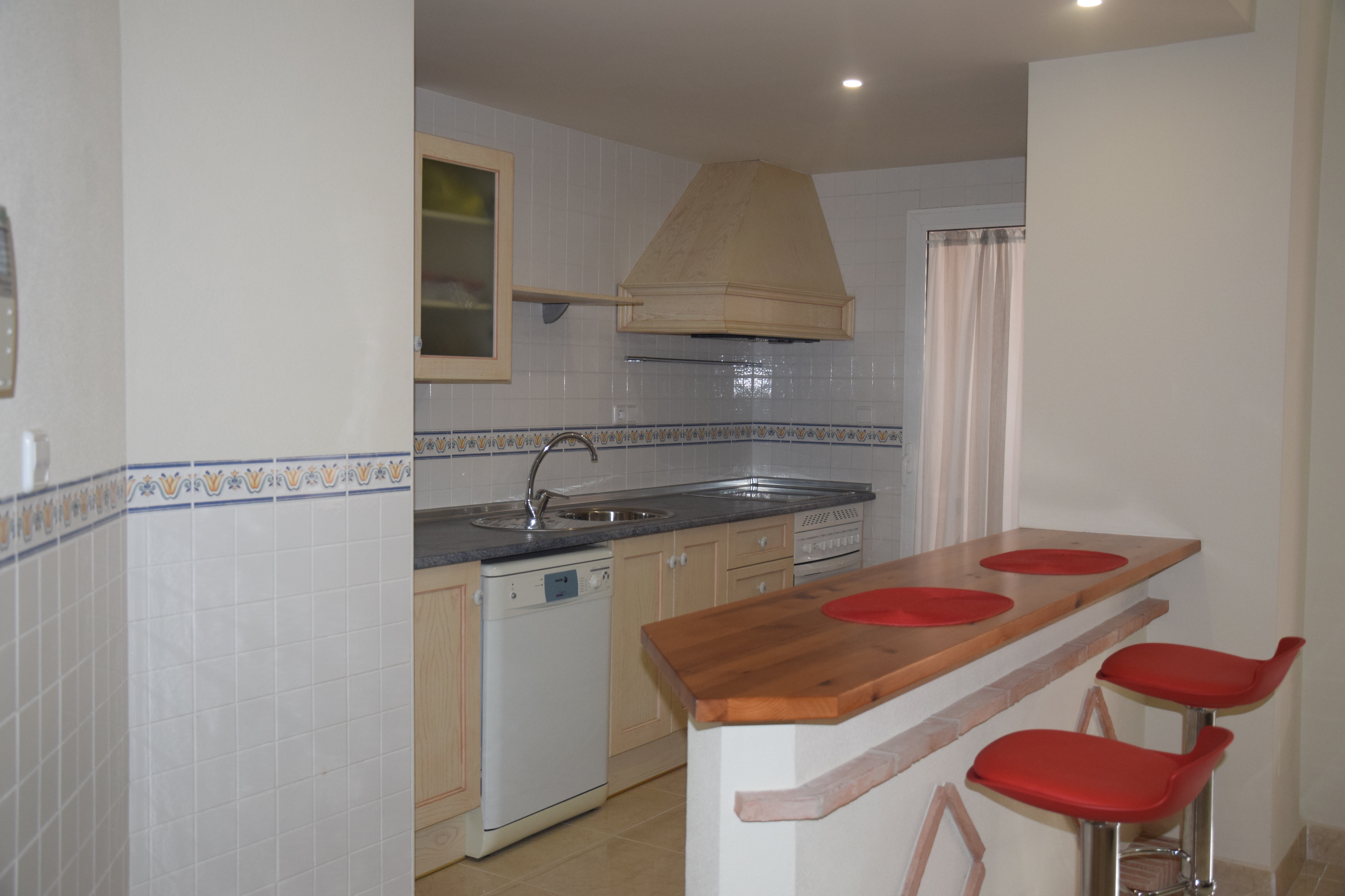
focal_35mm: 36
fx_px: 1345
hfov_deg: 53.1
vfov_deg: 36.9
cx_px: 672
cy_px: 448
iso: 800
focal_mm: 24
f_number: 4.5
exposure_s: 1/80
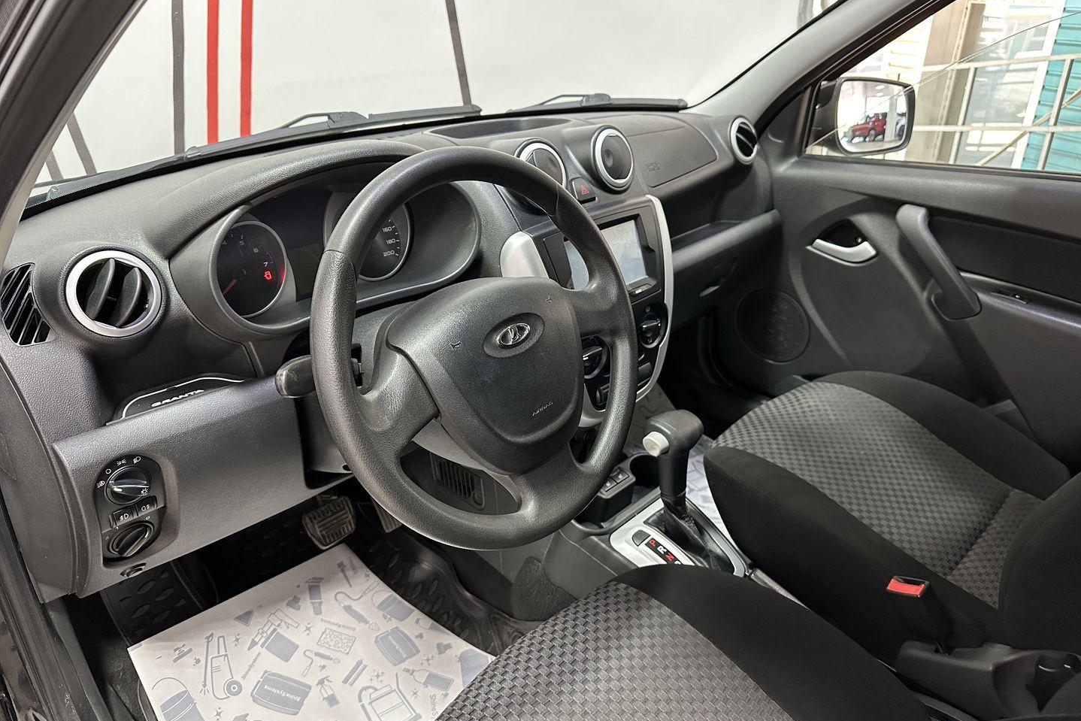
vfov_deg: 51.3
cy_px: 356
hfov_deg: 71.5
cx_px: 540
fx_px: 751
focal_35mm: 25
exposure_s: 1/50
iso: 400
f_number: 1.78
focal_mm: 6.86
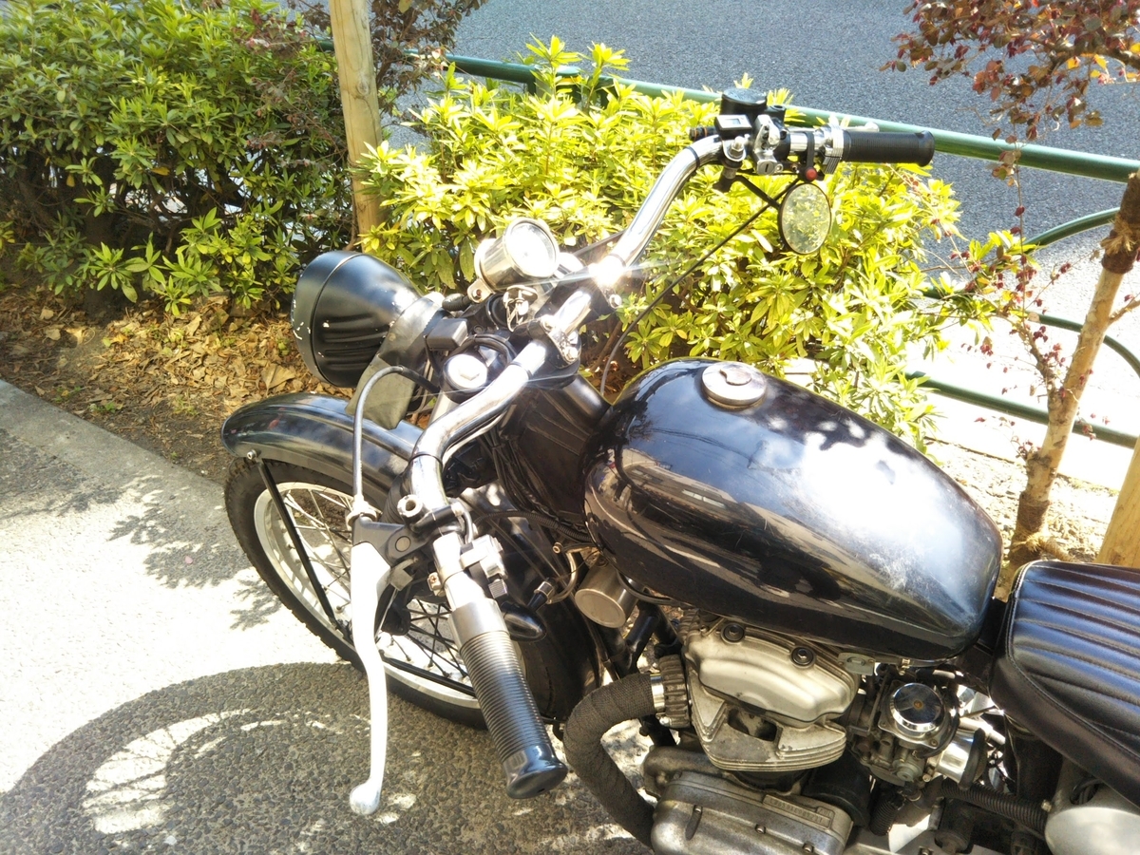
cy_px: 428
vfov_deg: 46.8
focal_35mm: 30
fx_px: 988
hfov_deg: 60.0
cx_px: 570
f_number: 2.2
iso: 51
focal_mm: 4
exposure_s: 1/185
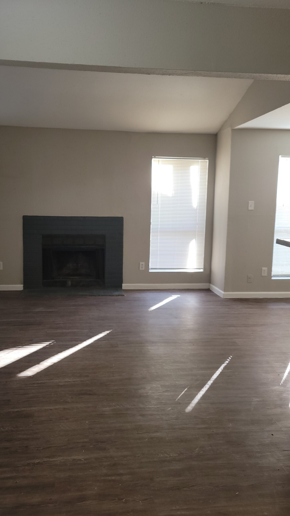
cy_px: 260
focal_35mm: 29
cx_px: 122
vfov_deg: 66.1
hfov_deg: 40.1
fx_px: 396
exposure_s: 1/50
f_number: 1.8
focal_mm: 5.4
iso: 64
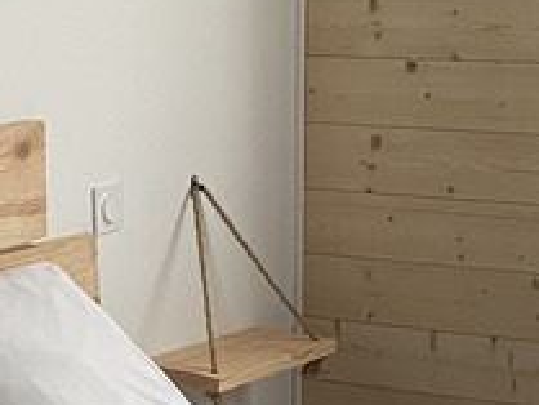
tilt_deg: -18.3
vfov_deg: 11.5
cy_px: 534
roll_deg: +1.2
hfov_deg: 15.6
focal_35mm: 126
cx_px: 172
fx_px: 1963
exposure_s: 1/50
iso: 160
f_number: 1.8
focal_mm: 4.25
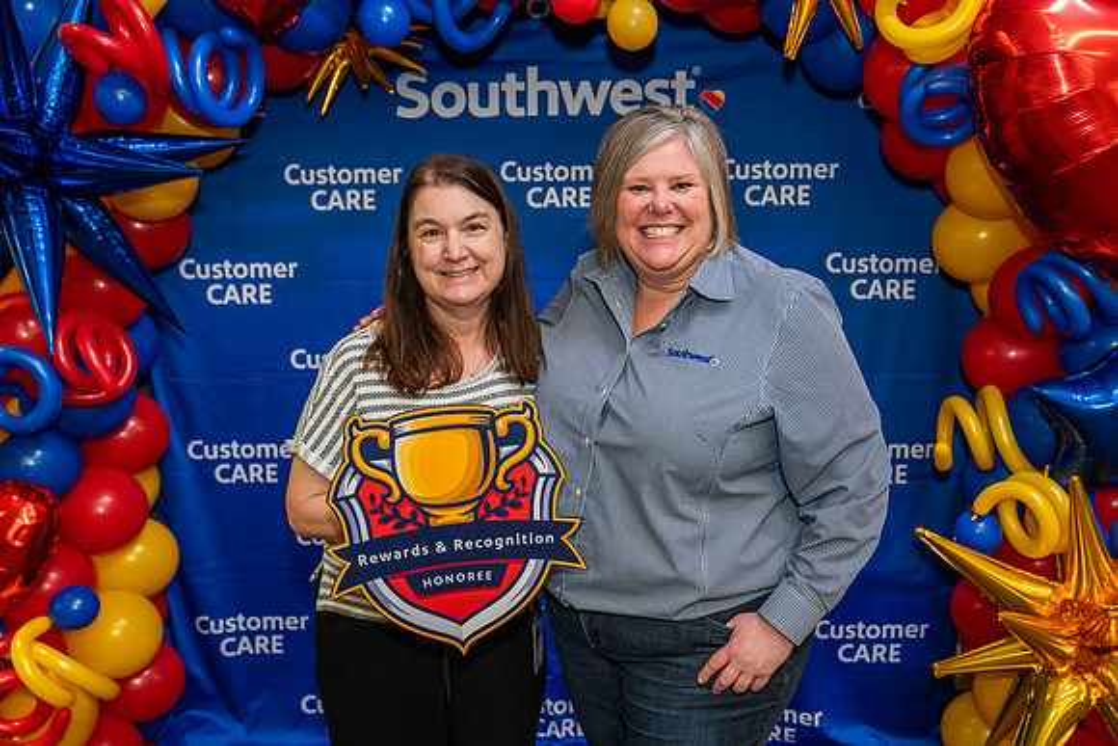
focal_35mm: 36
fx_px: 1114
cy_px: 393
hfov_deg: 53.3
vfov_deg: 37.0
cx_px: 559
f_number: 4
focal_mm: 34
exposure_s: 1/160
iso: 1250
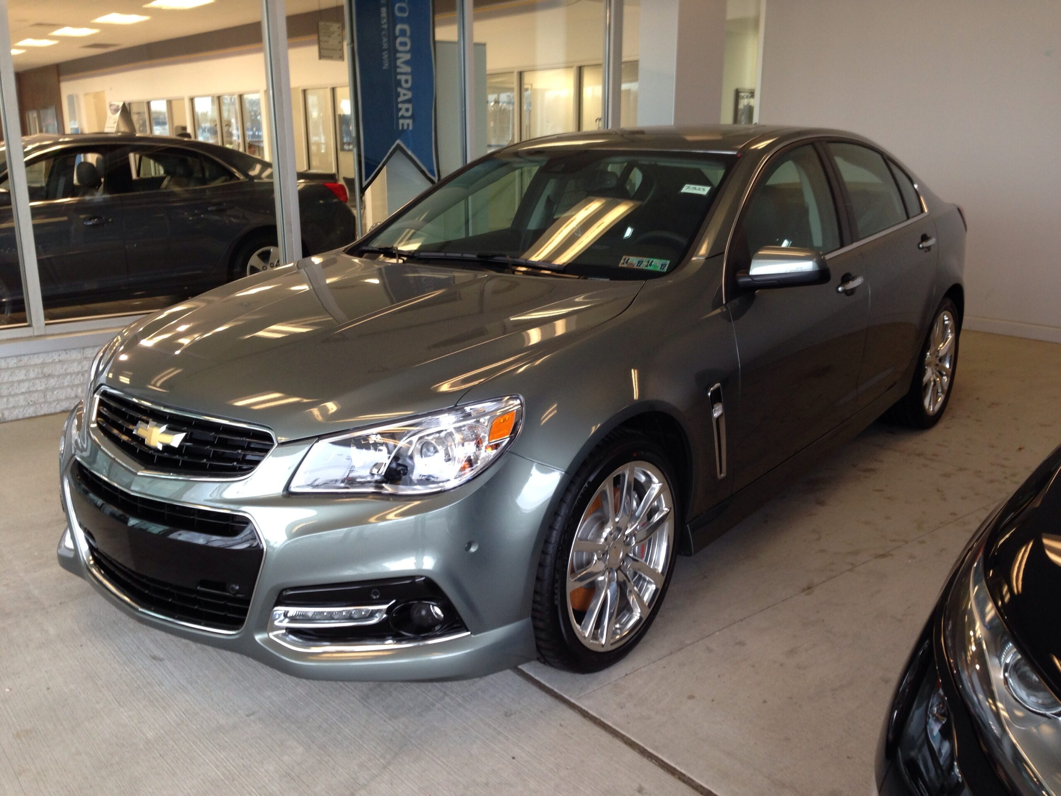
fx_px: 1011
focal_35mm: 33
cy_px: 398
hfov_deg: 55.4
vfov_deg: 42.9
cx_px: 530
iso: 64
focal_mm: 4.12
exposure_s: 1/20
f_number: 2.4
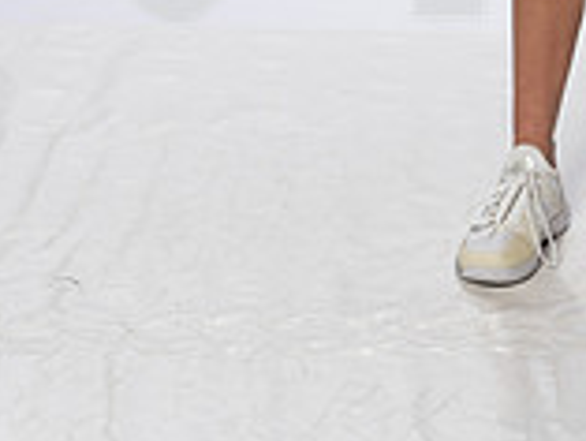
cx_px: 549
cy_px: -355
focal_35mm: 193
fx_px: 3270
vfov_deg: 7.5
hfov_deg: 10.2
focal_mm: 70
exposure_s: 1/250
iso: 640
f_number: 8
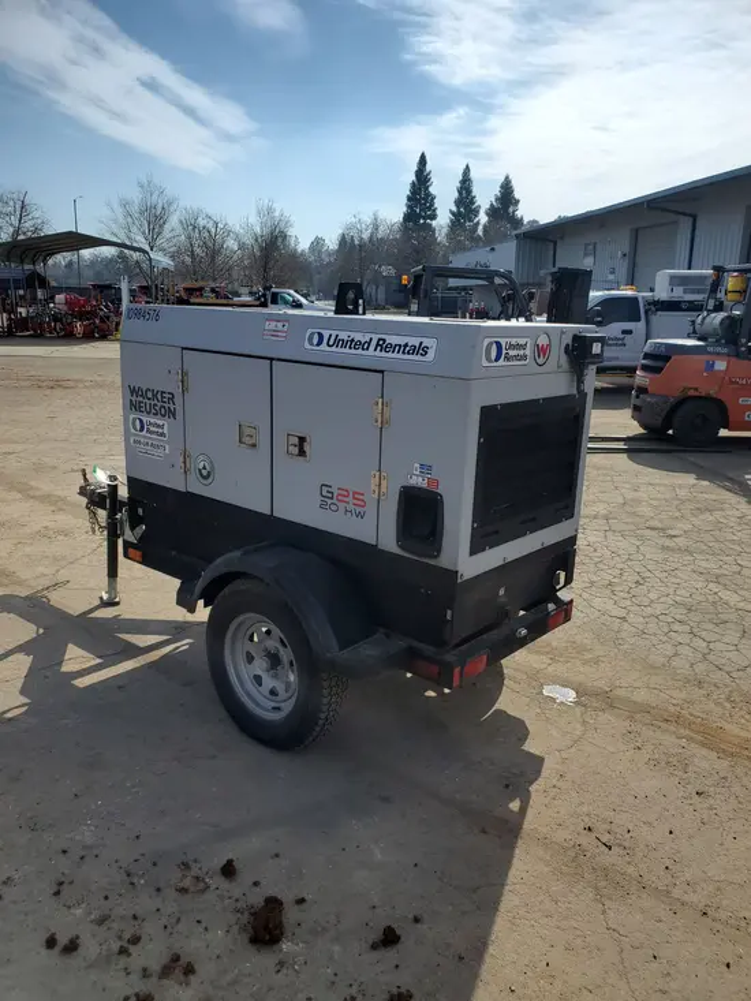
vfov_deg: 67.3
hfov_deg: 53.1
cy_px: 500
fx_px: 752
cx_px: 376
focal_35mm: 26
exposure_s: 1/2735
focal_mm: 4.3
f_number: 2.4
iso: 50
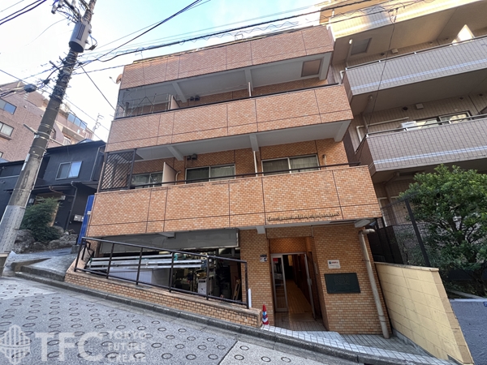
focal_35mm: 13
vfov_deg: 89.9
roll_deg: +2.9
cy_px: 182
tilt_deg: +19.6
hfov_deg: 106.2
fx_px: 183
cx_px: 244
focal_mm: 1.57
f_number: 1.8
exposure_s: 1/99
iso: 125
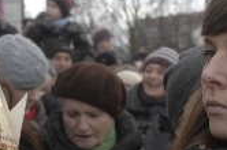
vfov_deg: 9.3
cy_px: 168
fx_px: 913
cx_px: -94
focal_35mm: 145
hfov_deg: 13.5
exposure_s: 1/180
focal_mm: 20
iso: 100
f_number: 3.5
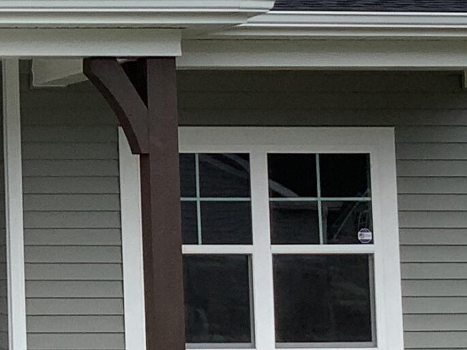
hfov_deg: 13.2
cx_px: -342
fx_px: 1835
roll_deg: +0.7
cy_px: 75
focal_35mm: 136
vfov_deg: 10.9
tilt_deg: +7.5
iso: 25
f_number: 2.4
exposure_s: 1/1148
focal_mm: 3.3
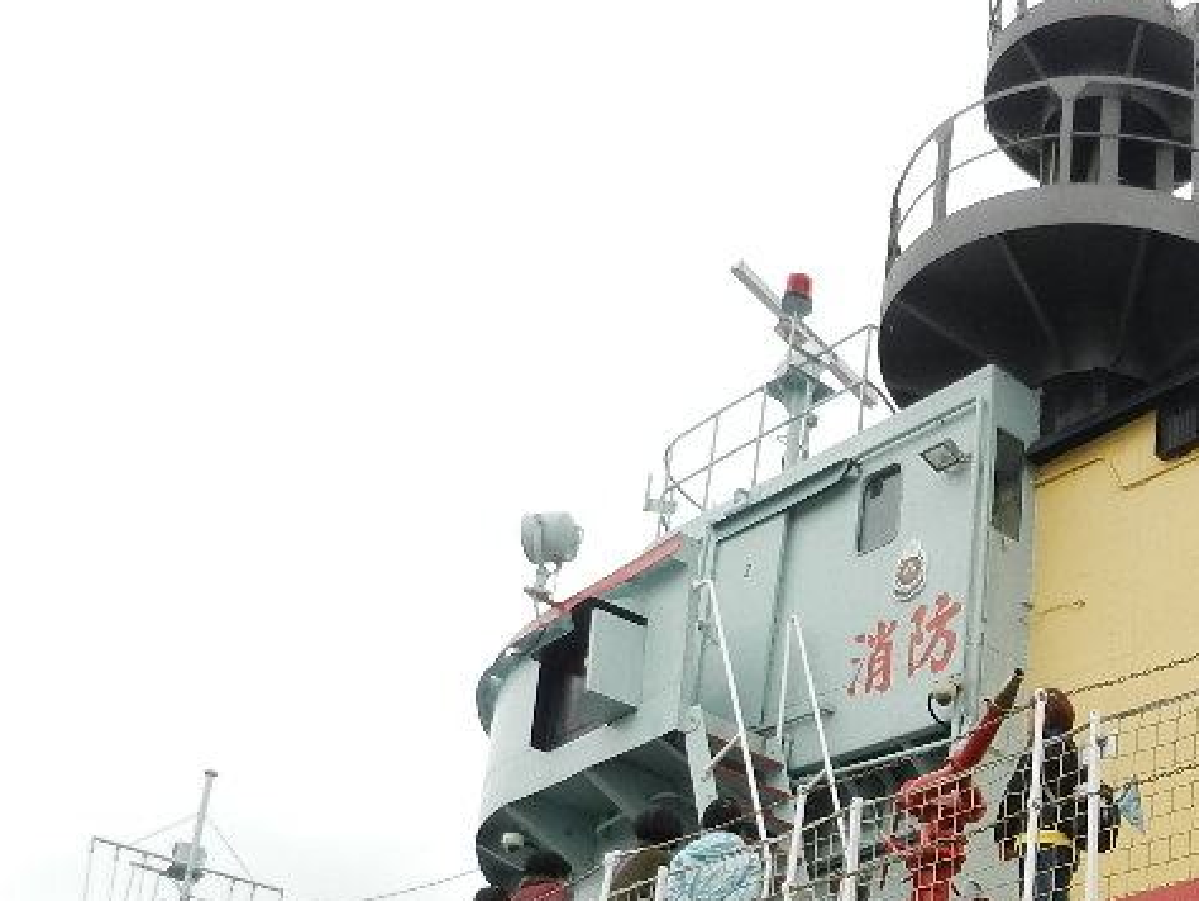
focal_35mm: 54
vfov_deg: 25.4
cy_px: 954
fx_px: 1871
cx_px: 1209
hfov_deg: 32.6
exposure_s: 1/200
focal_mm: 4.5
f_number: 3.5
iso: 160
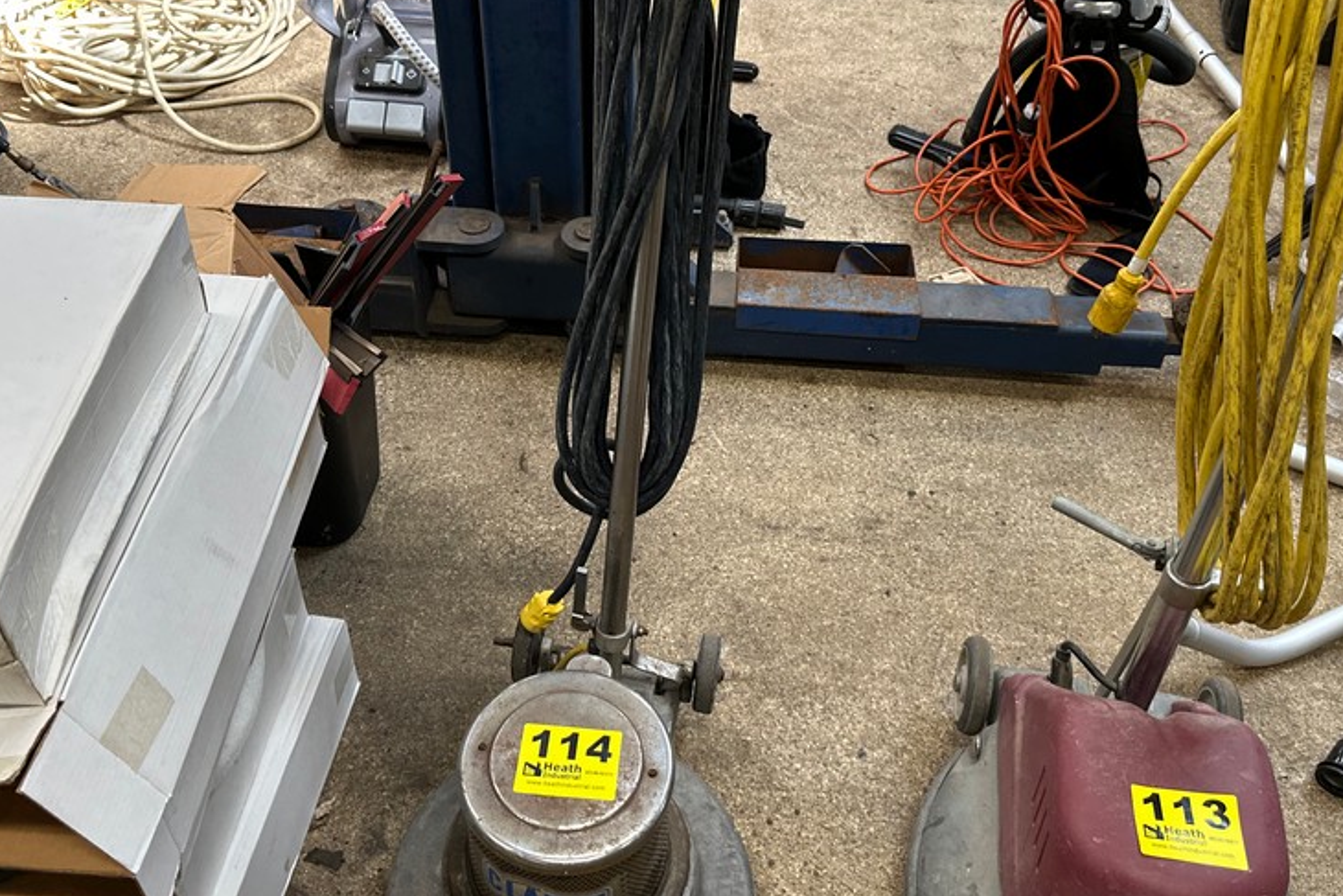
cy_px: 370
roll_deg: +0.2
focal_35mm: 35
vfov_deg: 37.8
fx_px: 1306
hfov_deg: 54.4
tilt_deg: -41.8
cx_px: 631
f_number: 1.78
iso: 160
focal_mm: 6.86
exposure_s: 1/120
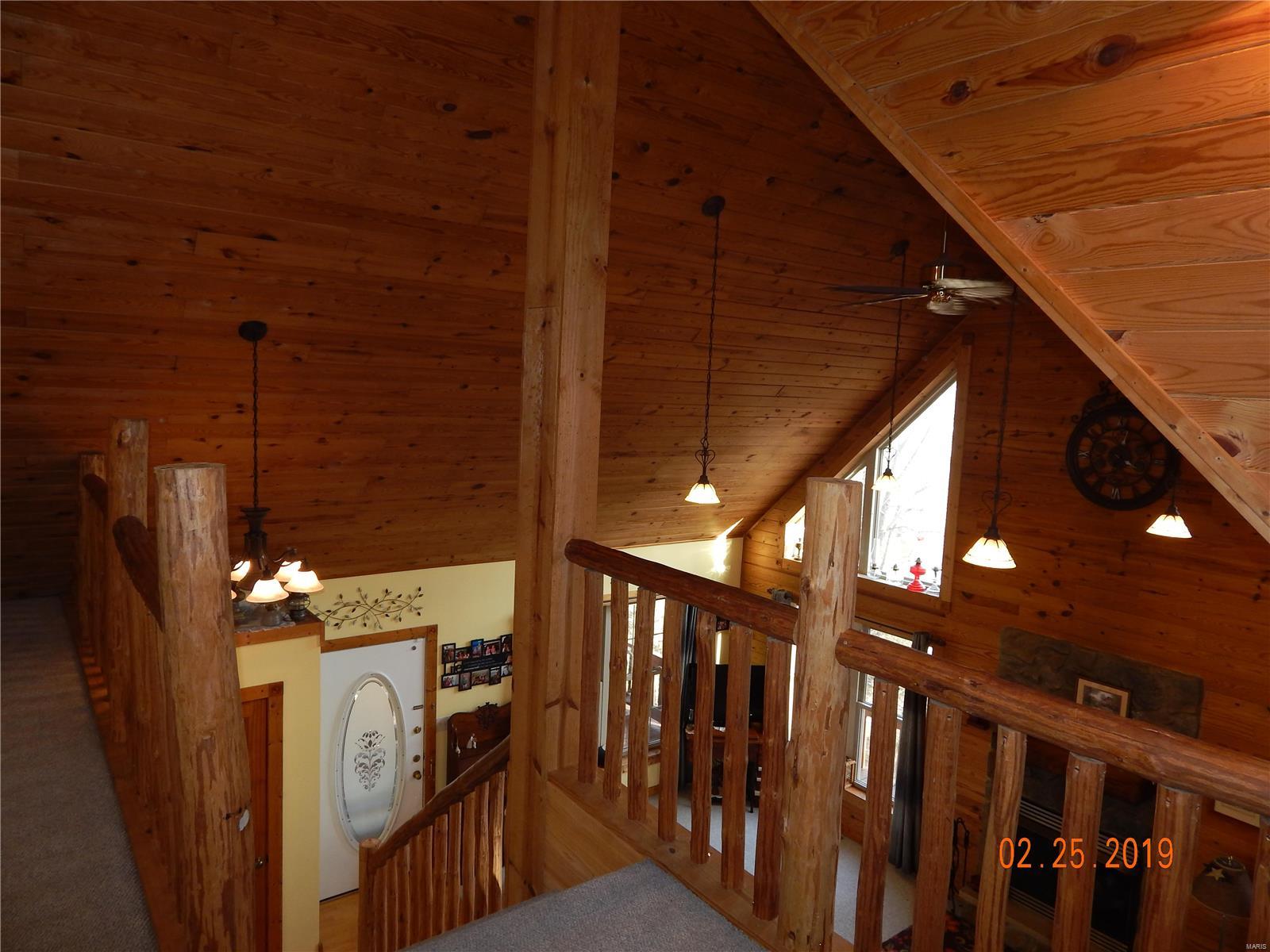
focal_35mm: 23
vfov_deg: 58.9
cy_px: 476
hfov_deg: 73.9
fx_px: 844
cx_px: 635
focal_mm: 4
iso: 125
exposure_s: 1/30
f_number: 3
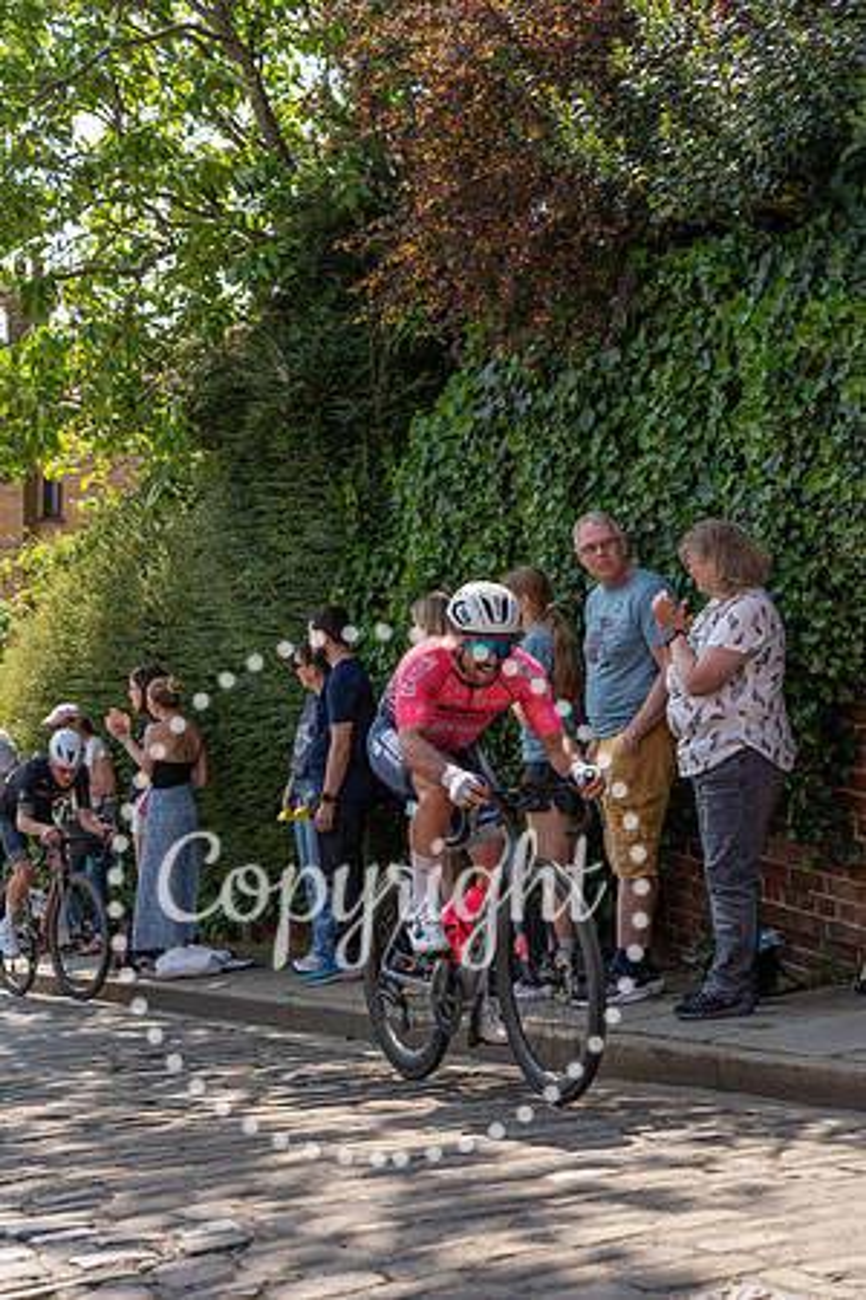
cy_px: 650
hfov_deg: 23.4
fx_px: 2093
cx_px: 433
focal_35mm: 58
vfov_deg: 34.5
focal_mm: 58
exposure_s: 1/1000
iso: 100
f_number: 4.5
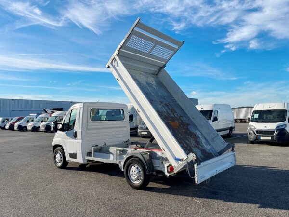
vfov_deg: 53.1
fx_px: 217
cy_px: 108
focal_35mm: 26
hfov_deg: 67.3
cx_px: 144
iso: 32
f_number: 1.6
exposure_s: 1/3125
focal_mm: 4.2
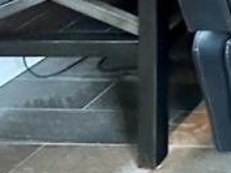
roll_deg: -0.5
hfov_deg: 14.1
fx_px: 541
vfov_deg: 12.4
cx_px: 581
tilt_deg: +0.4
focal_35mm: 81
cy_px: -290
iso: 640
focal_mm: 2.22
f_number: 2.2
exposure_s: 1/60
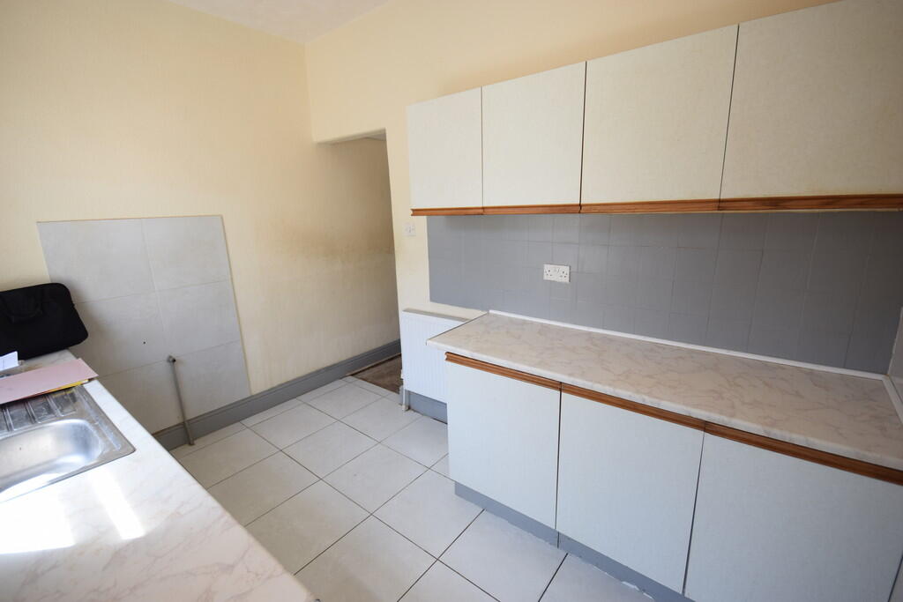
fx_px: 376
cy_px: 301
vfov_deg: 77.3
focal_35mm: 15
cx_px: 452
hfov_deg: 100.4
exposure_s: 1/160
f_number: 6.3
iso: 400
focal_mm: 10
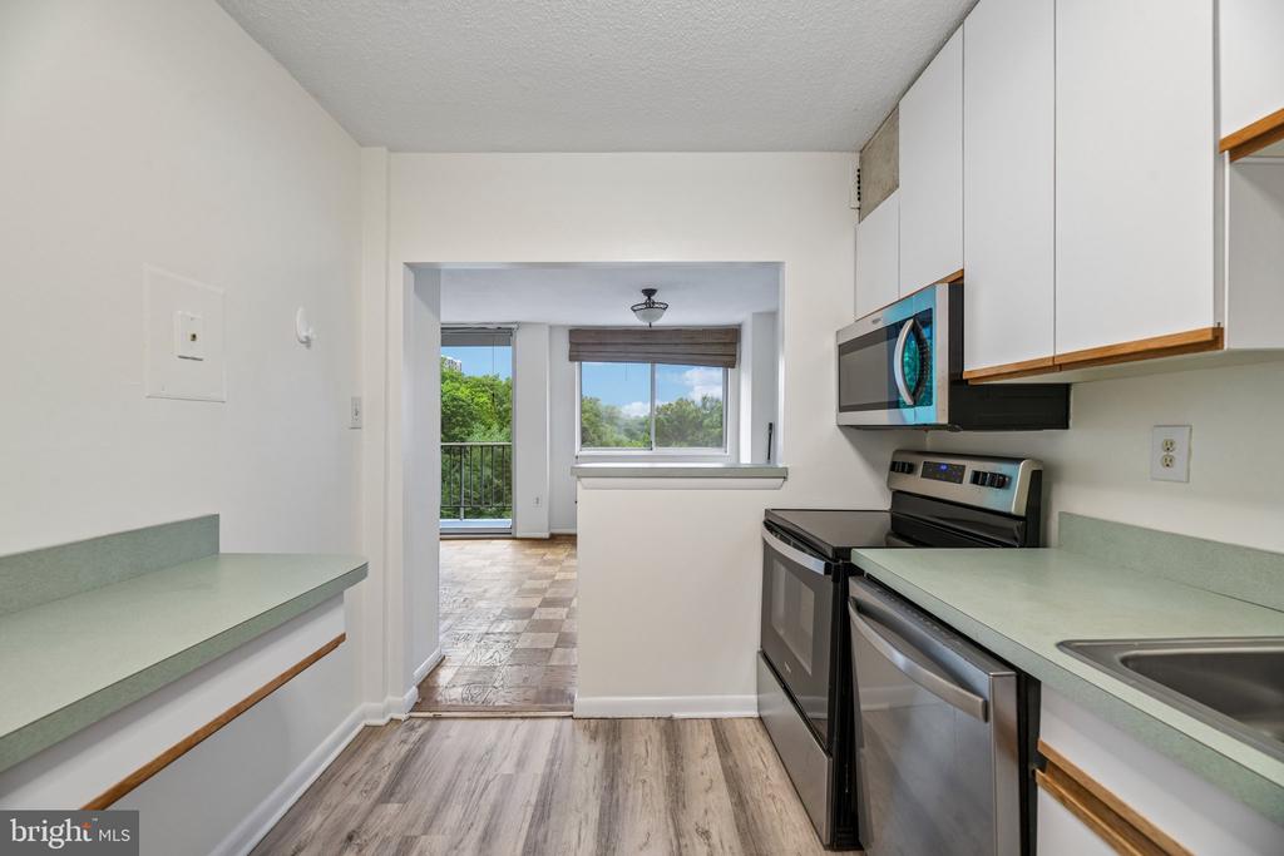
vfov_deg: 81.2
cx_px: 642
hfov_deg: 104.2
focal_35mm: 14
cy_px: 428
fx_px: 499
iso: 100
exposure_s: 1/3.33
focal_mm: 14
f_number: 8
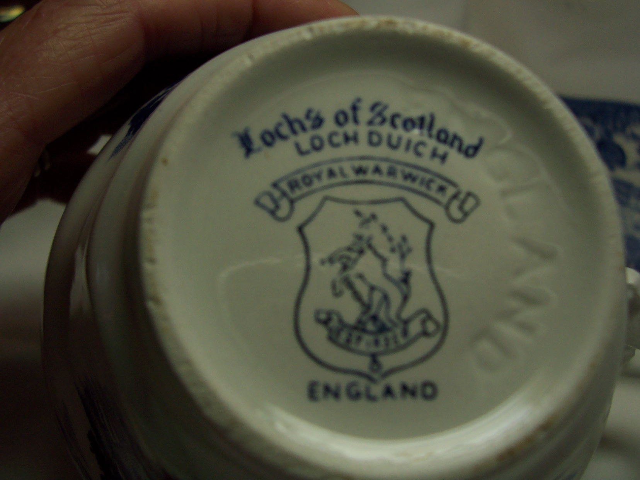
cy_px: 240
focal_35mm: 37
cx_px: 320
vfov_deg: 38.7
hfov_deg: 50.1
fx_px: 684
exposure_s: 1/250
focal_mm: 5.6
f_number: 2.8
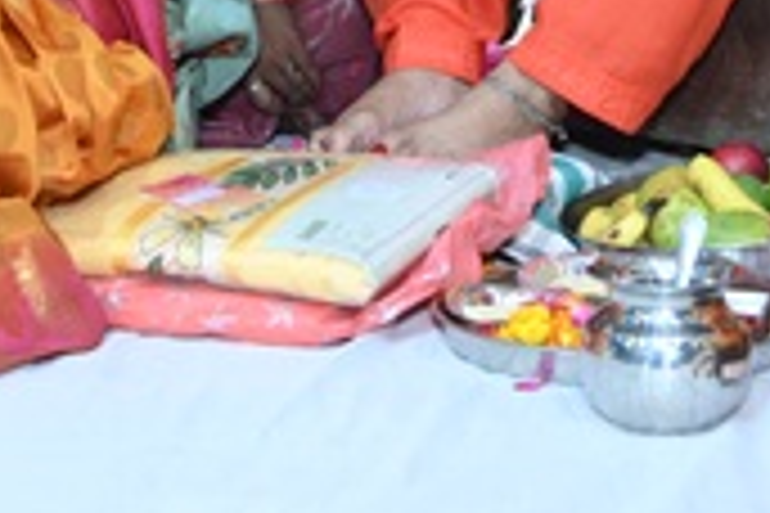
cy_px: -281
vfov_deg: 11.4
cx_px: 599
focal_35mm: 115
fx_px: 2455
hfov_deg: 17.7
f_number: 4.5
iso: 1000
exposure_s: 1/125
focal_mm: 32.5
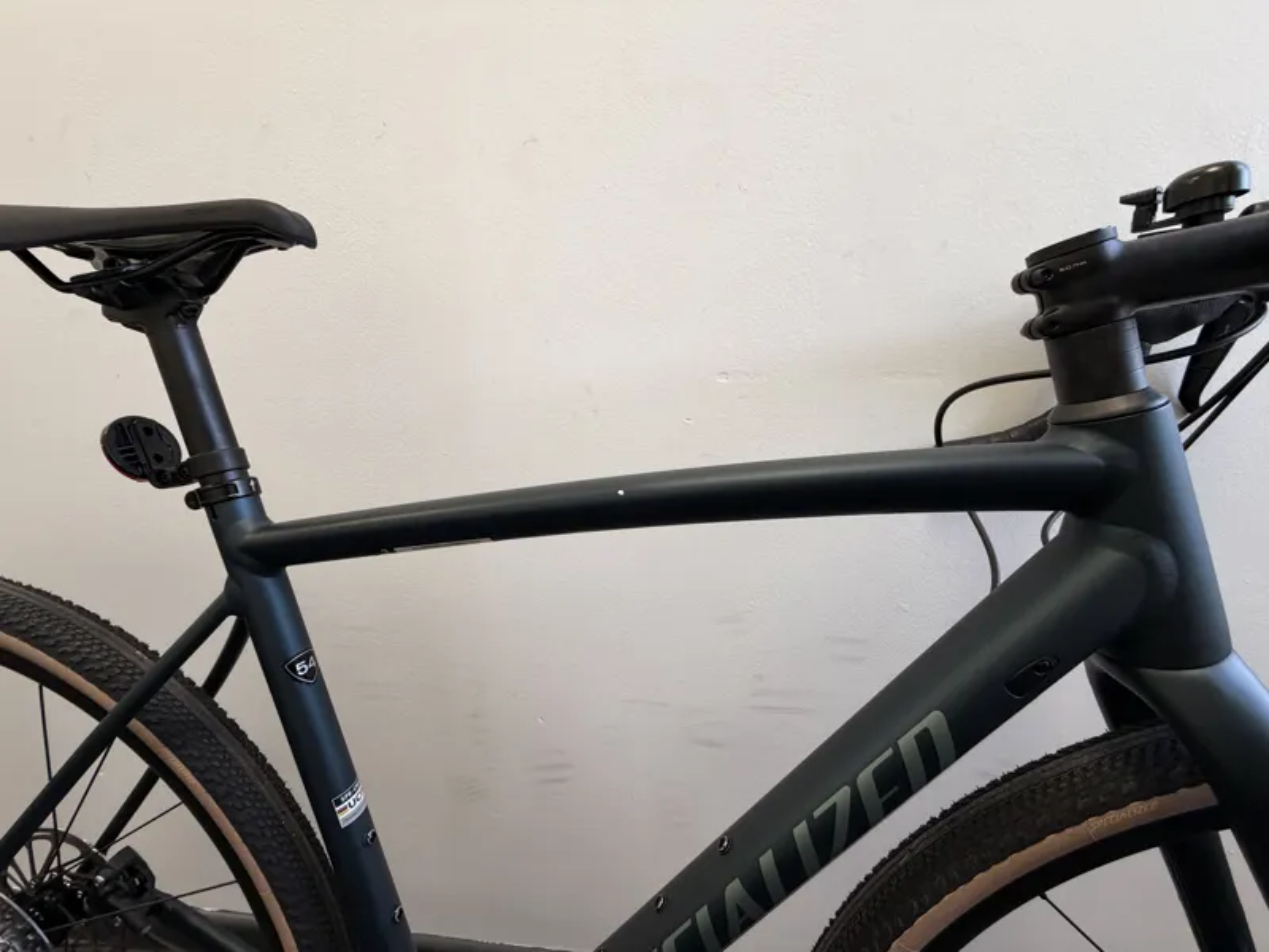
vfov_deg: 85.7
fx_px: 513
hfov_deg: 102.1
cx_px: 634
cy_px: 476
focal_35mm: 14
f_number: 2.2
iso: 250
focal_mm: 2.22
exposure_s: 1/100
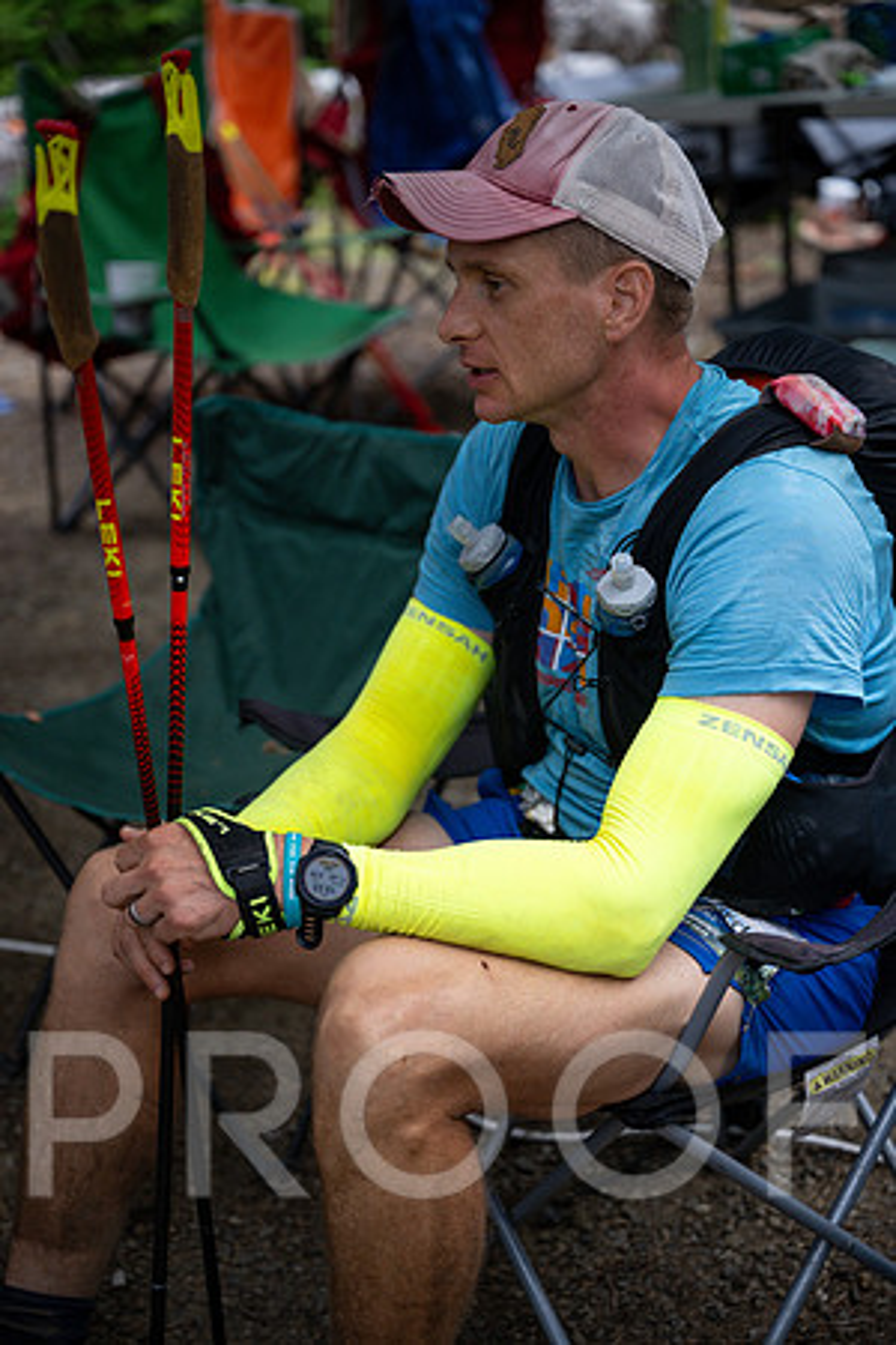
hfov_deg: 20.3
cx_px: 448
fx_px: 2501
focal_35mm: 67
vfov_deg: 30.1
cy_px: 672
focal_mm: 67
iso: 1250
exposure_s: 1/400
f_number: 2.8
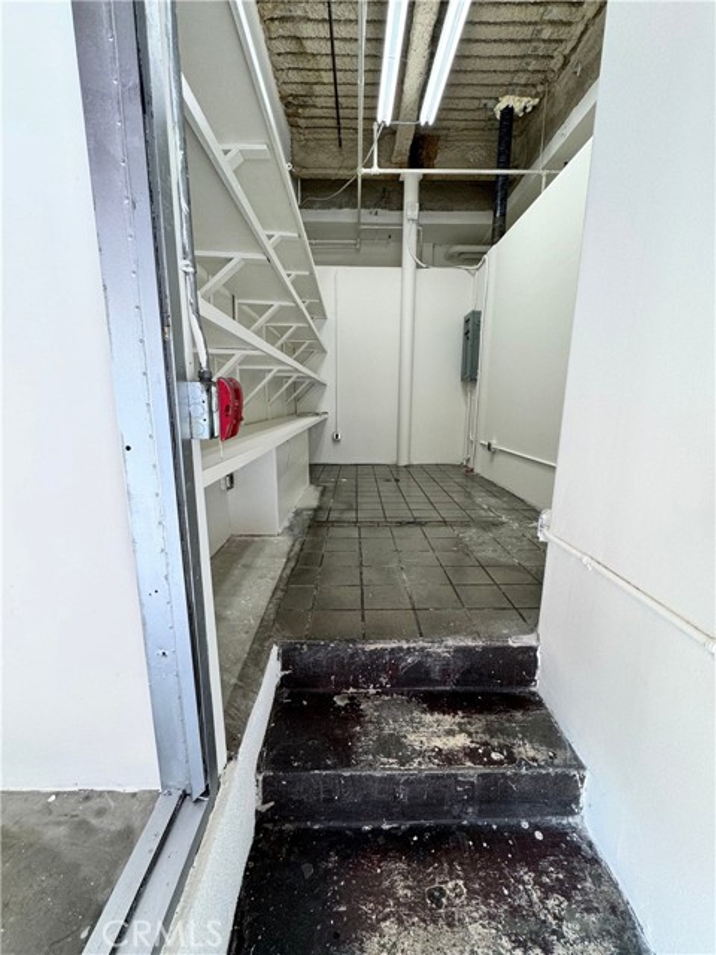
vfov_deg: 102.1
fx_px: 386
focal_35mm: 14
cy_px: 478
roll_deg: +0.5
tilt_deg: -11.2
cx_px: 358
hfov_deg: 85.7
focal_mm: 2.22
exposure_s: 1/120
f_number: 2.2
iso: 125
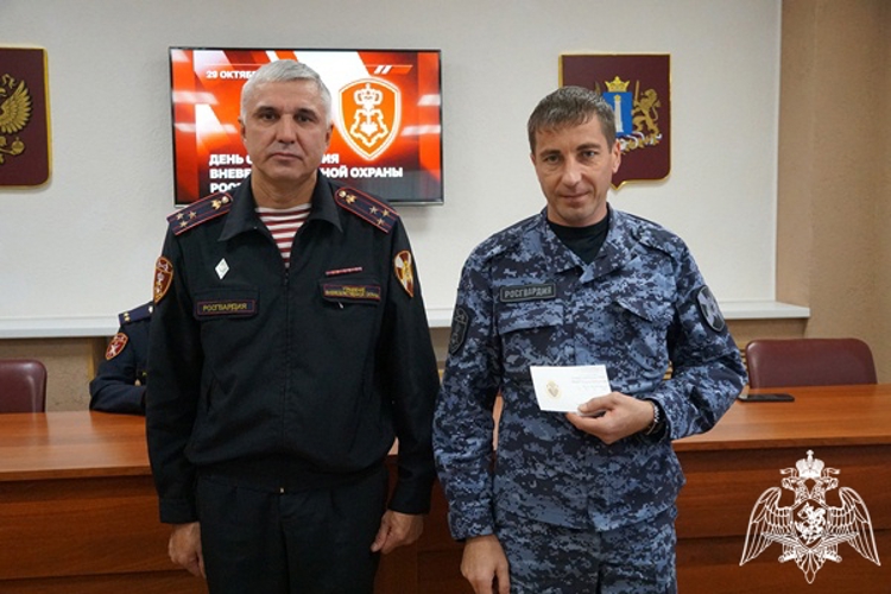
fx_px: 965
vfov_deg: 34.2
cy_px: 297
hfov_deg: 49.6
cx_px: 446
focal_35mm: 39
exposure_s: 1/160
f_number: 4
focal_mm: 26
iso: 5000
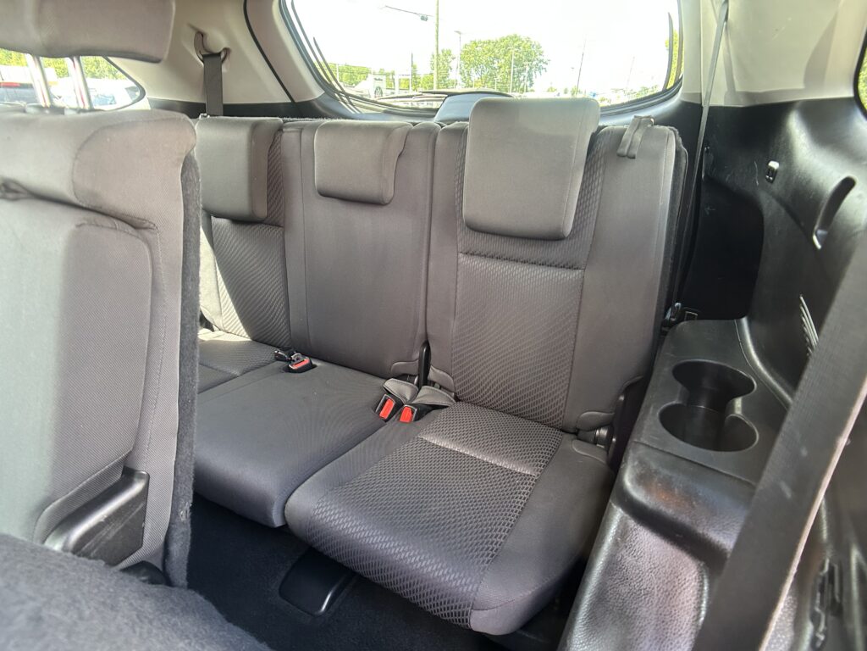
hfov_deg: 67.3
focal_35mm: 26
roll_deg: -0.6
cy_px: 326
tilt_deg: -25.7
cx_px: 434
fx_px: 651
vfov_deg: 53.1
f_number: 1.5
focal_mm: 5.7
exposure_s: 1/60
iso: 250
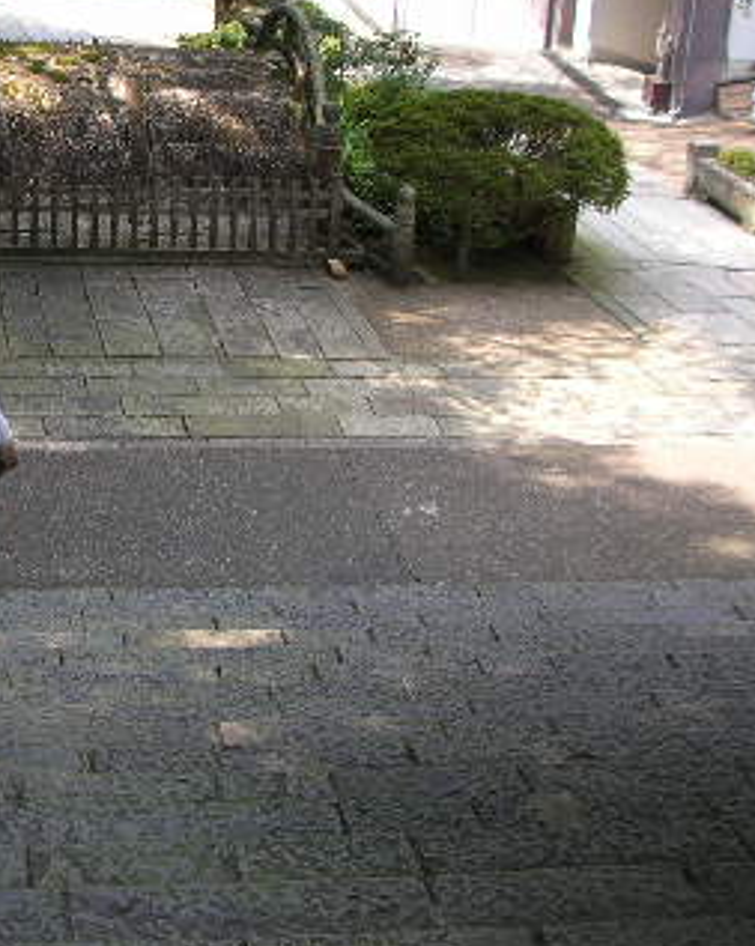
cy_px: 391
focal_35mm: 69
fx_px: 1930
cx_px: 66
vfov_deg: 27.5
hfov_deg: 21.6
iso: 50
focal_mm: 5.8
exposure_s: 1/114
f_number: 2.8
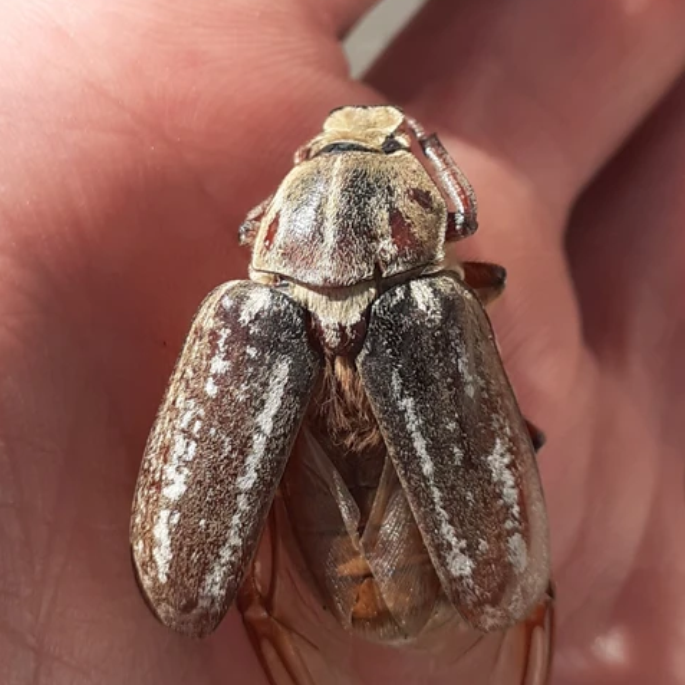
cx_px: 342
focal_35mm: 32
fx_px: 716
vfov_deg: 51.0
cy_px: 381
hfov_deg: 51.1
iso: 40
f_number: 1.9
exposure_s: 1/1000
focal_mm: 3.6
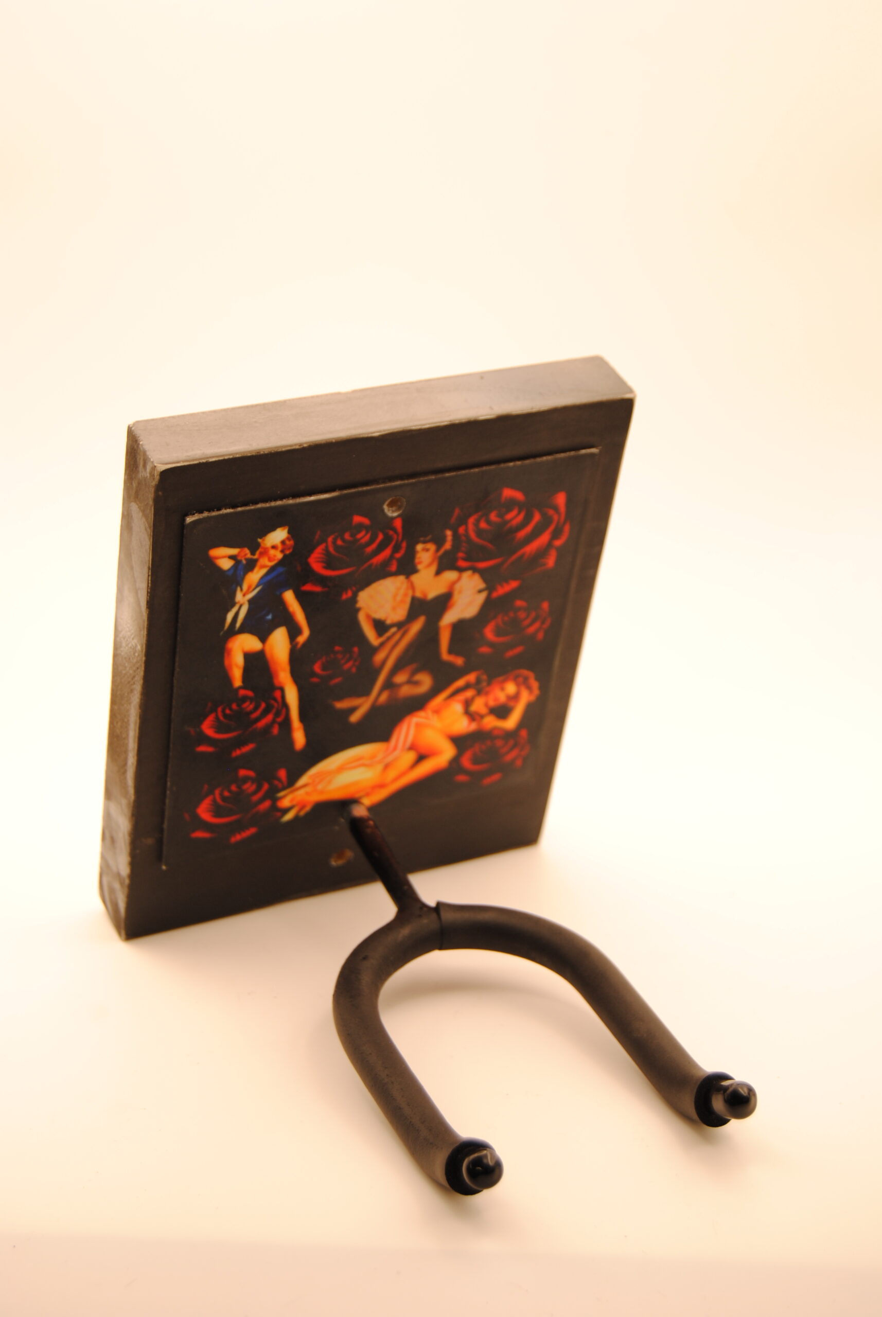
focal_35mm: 68
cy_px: 658
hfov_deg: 20.2
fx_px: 2473
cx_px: 441
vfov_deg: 29.8
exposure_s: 1/30
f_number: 5.3
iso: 100
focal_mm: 45
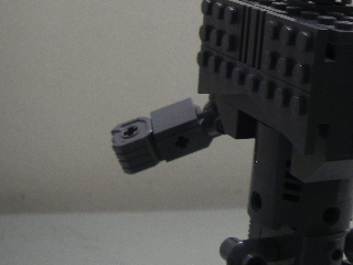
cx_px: 338
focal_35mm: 76
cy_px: 42
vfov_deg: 19.1
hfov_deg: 24.7
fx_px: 775
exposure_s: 1/20
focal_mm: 6.3
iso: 160
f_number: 3.3
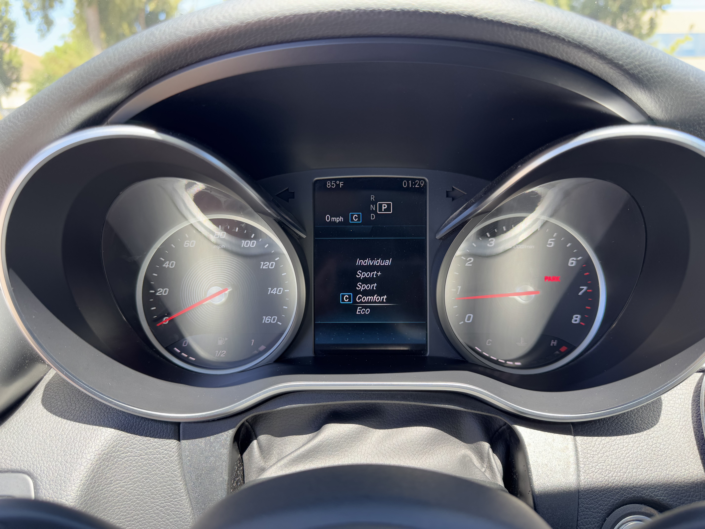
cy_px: 264
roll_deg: +0.0
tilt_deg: -16.3
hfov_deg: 71.6
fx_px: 489
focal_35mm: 24
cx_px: 352
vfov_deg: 56.8
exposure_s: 1/121
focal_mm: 6.76
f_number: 1.78
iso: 64
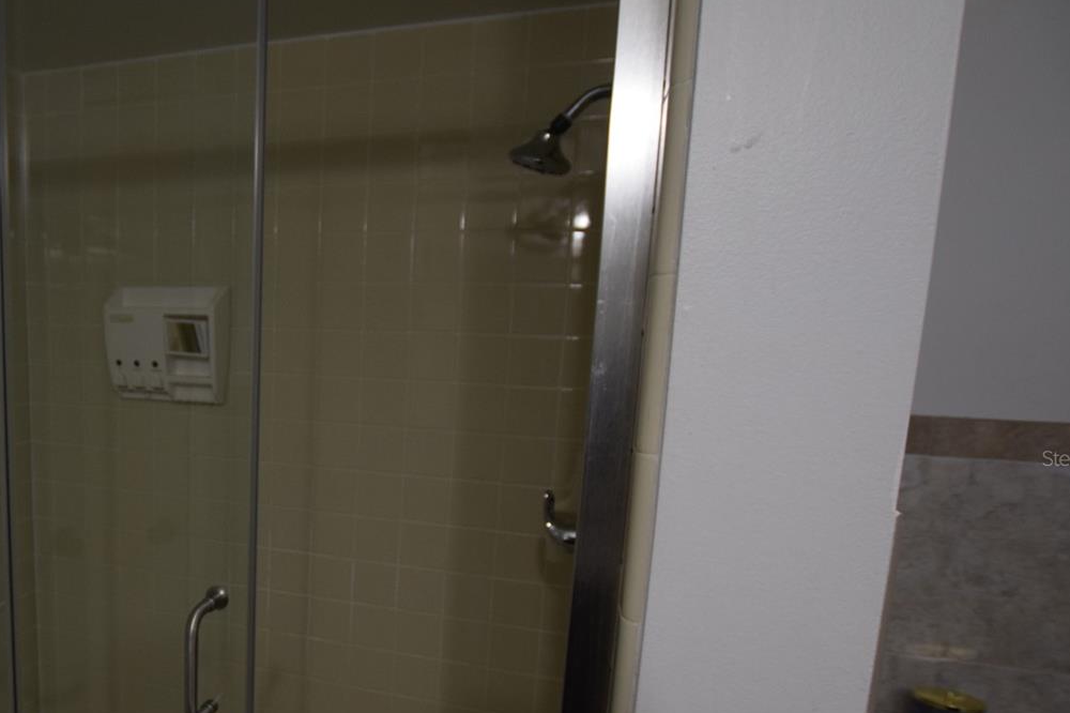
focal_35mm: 24
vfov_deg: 52.4
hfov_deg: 69.4
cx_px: 281
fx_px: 713
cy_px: 458
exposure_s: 1/60
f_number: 4
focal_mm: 10
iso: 560
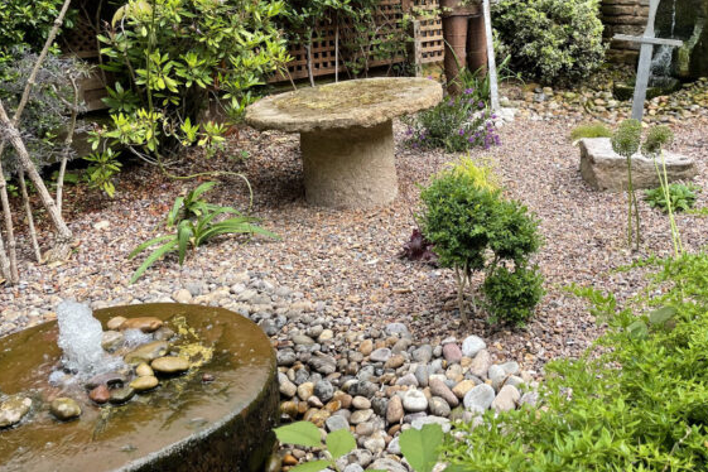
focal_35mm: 37
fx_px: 728
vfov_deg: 35.4
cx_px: 482
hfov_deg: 50.8
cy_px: 139
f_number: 1.6
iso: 32
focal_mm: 4.2
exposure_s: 1/785
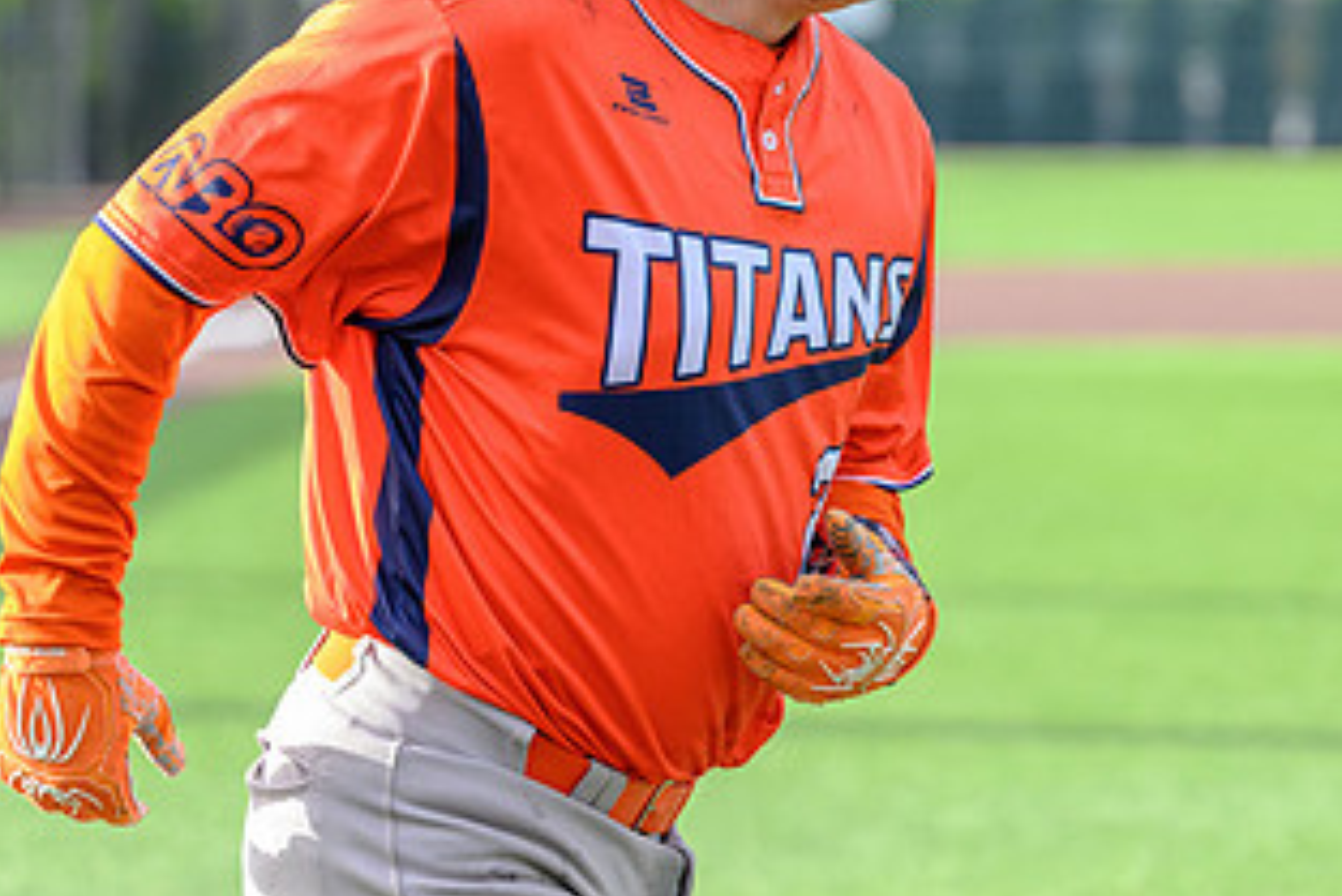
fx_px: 7048
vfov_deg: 7.3
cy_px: 277
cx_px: 730
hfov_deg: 10.9
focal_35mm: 189
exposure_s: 1/2000
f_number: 2.8
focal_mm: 84
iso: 900
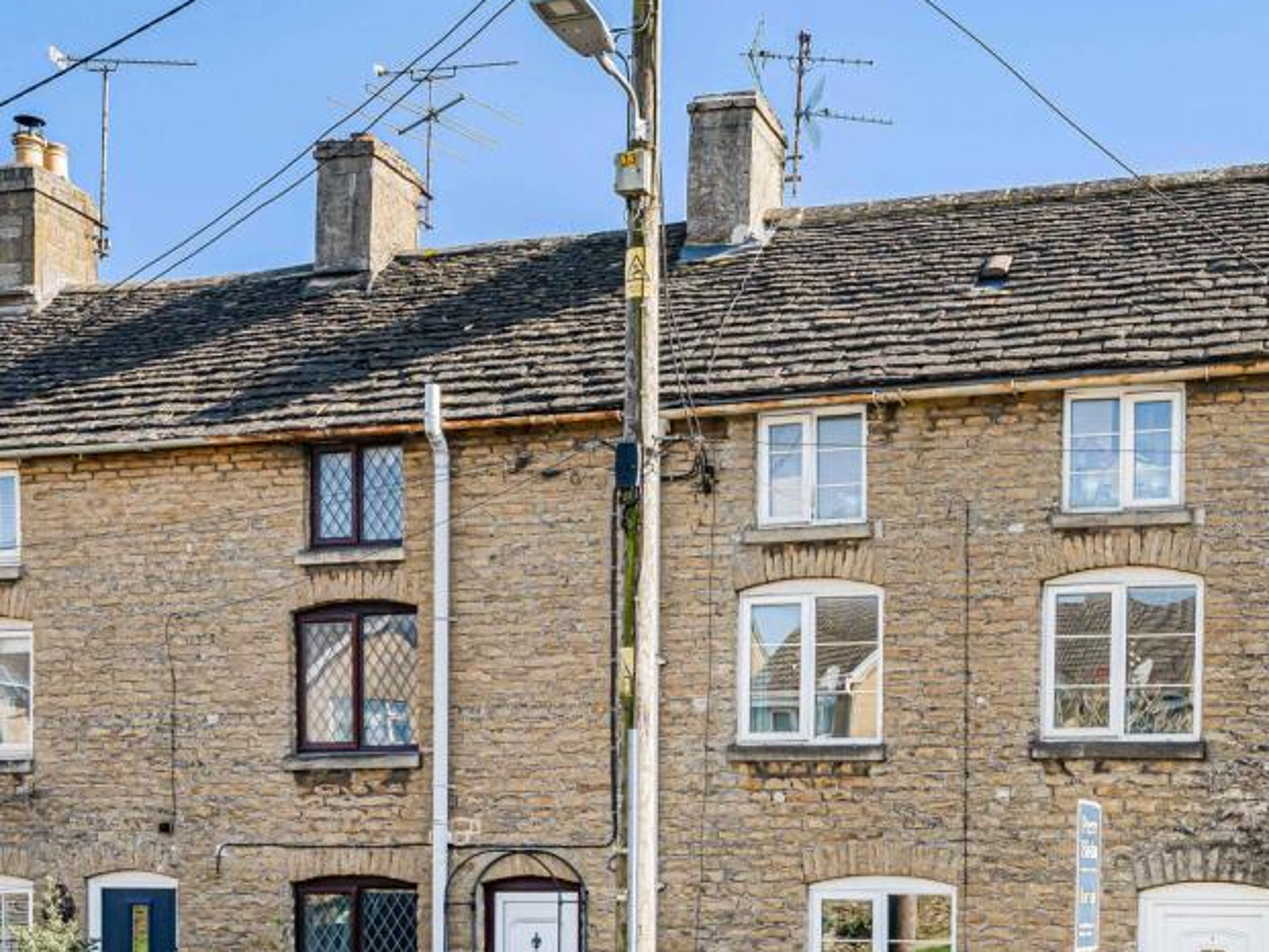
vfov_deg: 31.4
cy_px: 577
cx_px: 915
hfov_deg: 40.3
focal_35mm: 46
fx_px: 1687
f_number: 11
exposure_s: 1/200
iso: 400
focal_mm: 29
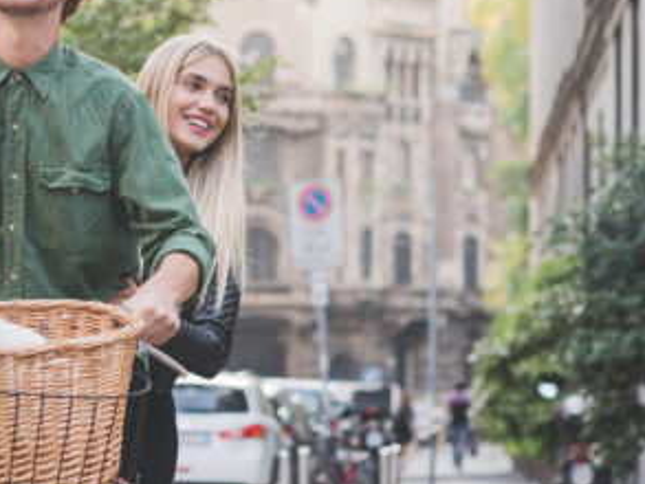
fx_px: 3132
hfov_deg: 11.6
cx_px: 13
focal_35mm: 168
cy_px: 261
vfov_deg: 8.8
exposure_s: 1/500
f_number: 2.8
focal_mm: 50
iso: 400
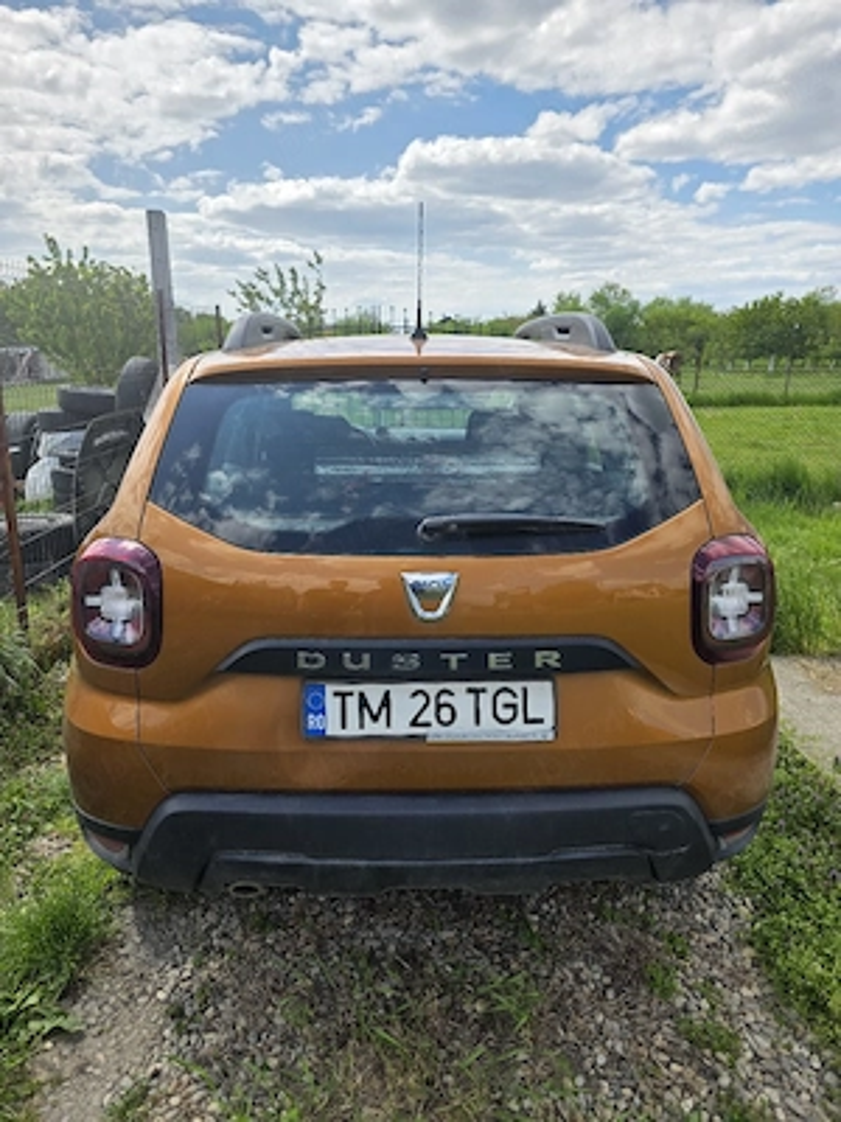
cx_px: 420
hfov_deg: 58.9
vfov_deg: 73.9
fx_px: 745
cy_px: 561
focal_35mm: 23
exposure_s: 1/5000
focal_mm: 6.3
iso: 80
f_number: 1.7
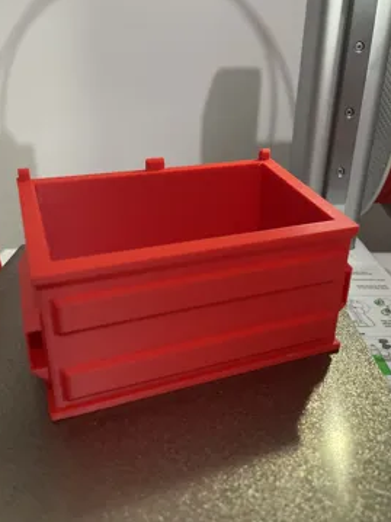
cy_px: 250
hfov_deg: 48.2
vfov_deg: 61.7
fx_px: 437
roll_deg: +0.2
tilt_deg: -24.0
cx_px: 179
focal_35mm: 29
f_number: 1.6
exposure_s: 1/25
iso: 500
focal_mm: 4.2
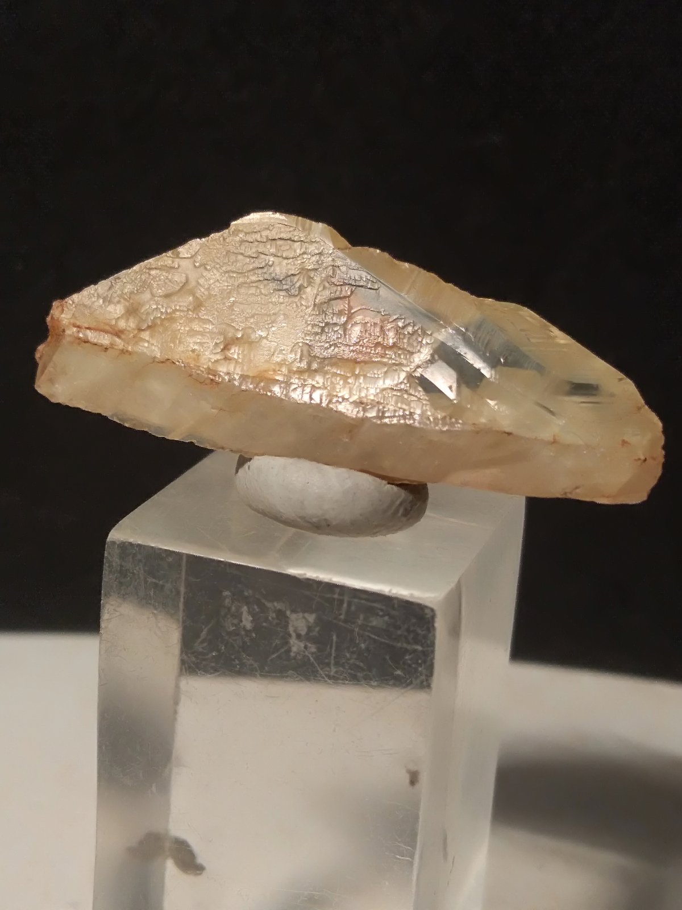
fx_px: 683
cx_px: 341
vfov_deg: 67.3
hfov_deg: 53.1
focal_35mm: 26
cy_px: 455
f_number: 2
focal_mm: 3.54
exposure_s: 1/50
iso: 117
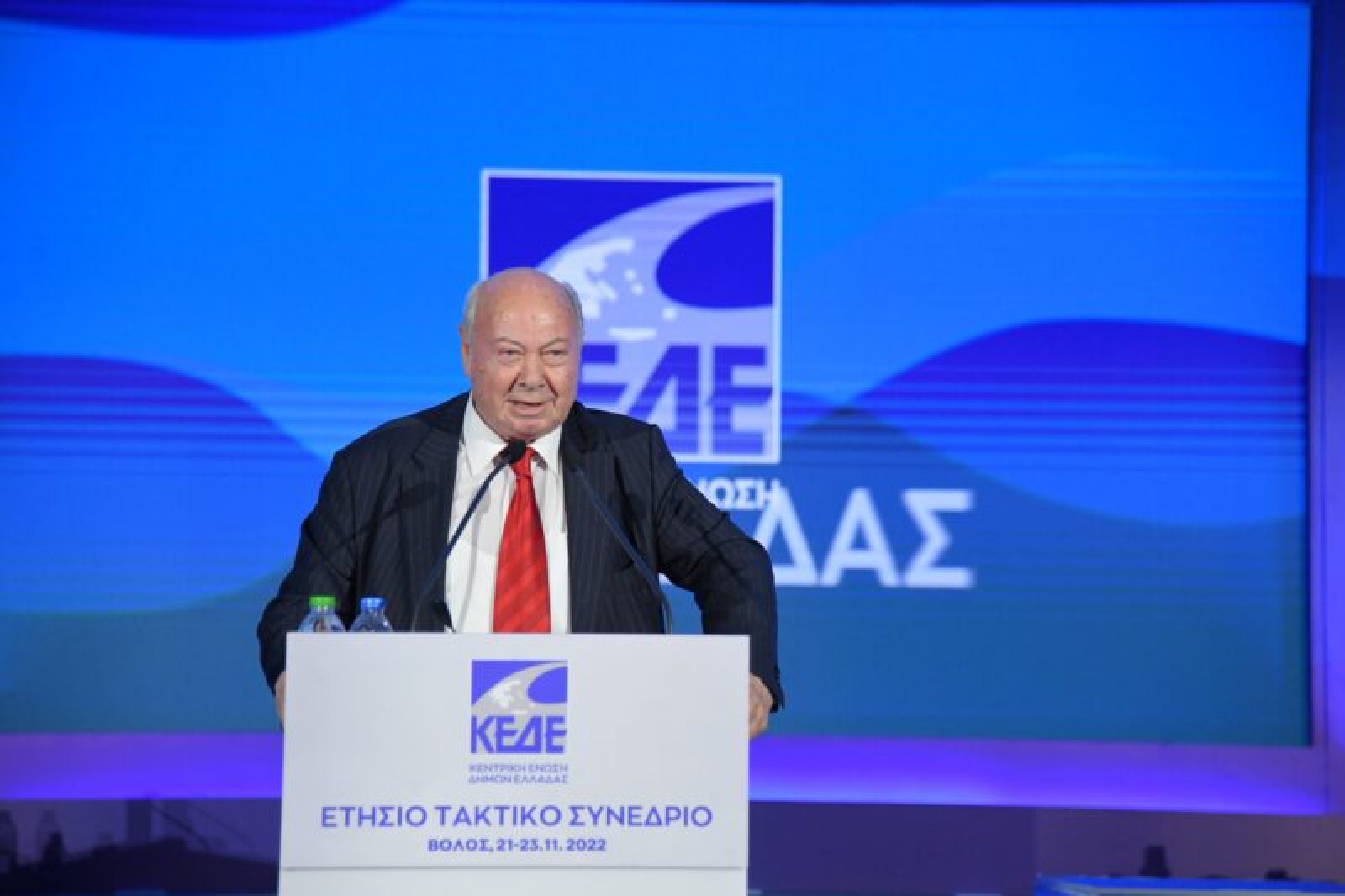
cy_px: 448
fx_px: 3660
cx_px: 672
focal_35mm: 98
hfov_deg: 20.8
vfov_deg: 14.0
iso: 2500
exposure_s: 1/400
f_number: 4
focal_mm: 98
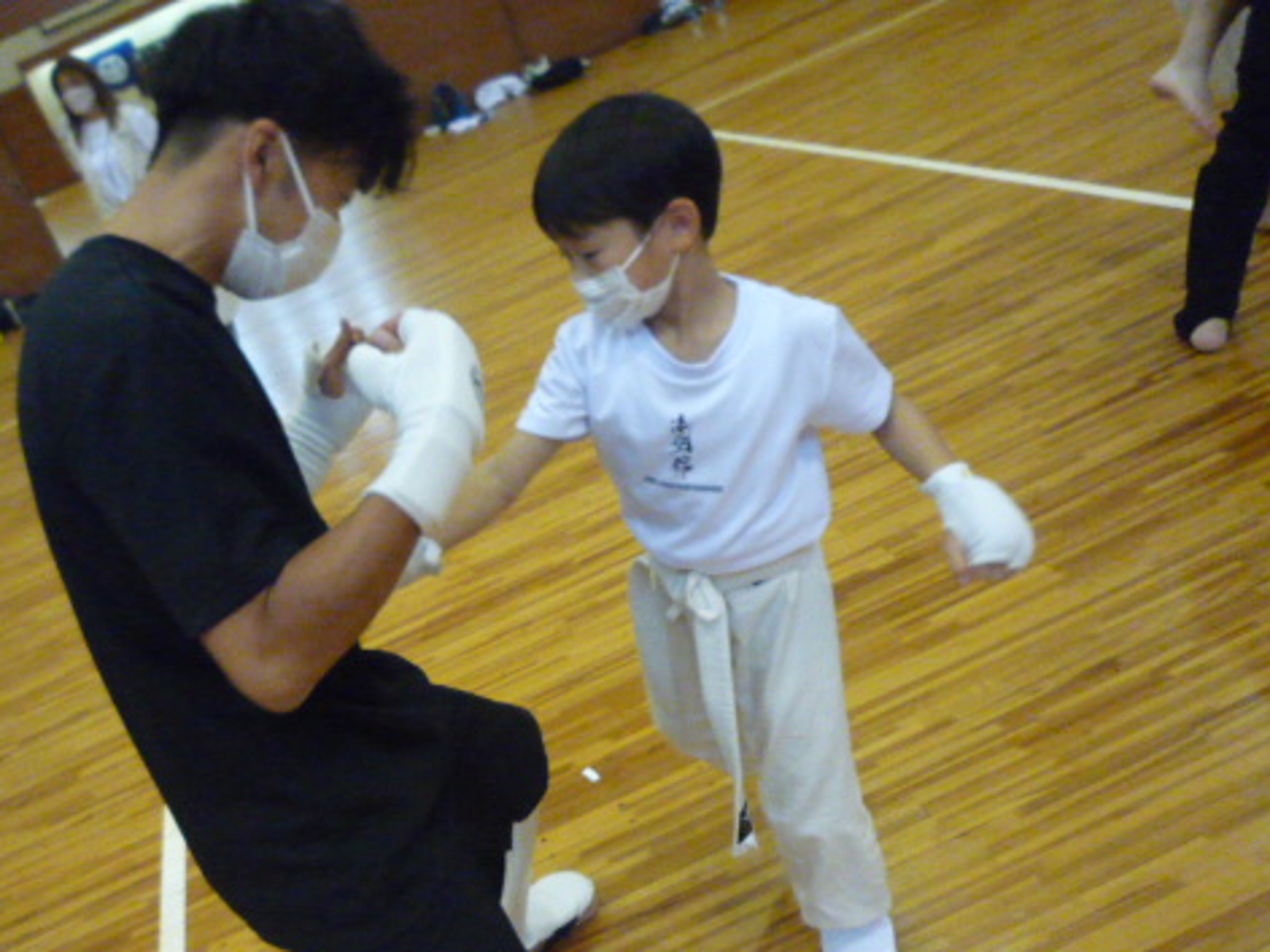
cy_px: 561
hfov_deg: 53.0
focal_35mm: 34
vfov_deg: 41.6
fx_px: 1247
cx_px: 431
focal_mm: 4.4
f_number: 2.8
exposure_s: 1/125
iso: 800
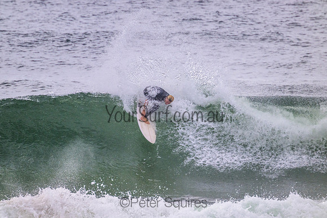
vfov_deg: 1.7
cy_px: 109
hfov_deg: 2.6
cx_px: 164
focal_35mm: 800
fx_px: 7268
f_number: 11
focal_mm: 800
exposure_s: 1/2000
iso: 2000
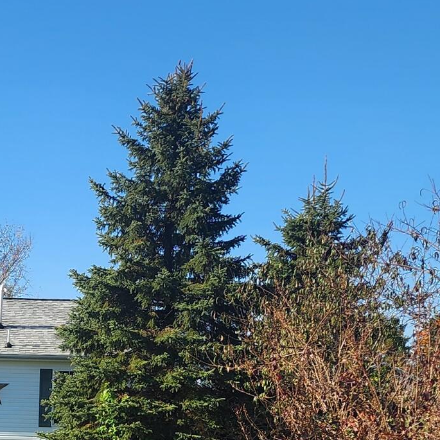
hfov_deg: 18.8
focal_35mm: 89
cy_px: 495
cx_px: -25
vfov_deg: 18.7
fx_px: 1280
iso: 12
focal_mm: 6.4
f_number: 1.8
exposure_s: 1/715
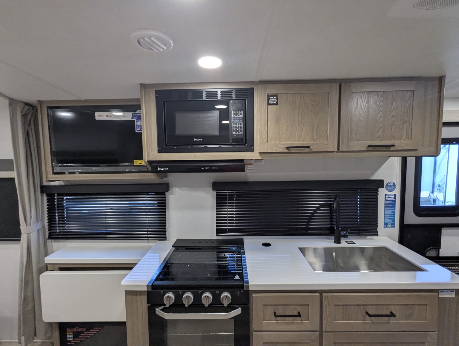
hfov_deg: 94.4
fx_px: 212
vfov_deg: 78.2
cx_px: 230
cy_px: 173
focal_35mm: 16
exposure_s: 1/99.6
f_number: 2.2
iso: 278
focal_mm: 2.35
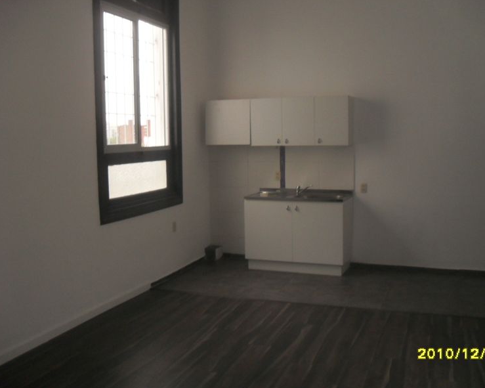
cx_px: 260
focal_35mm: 37
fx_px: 531
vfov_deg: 40.1
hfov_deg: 49.0
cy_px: 194
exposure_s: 1/45
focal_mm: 6.2
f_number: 8.9
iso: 160
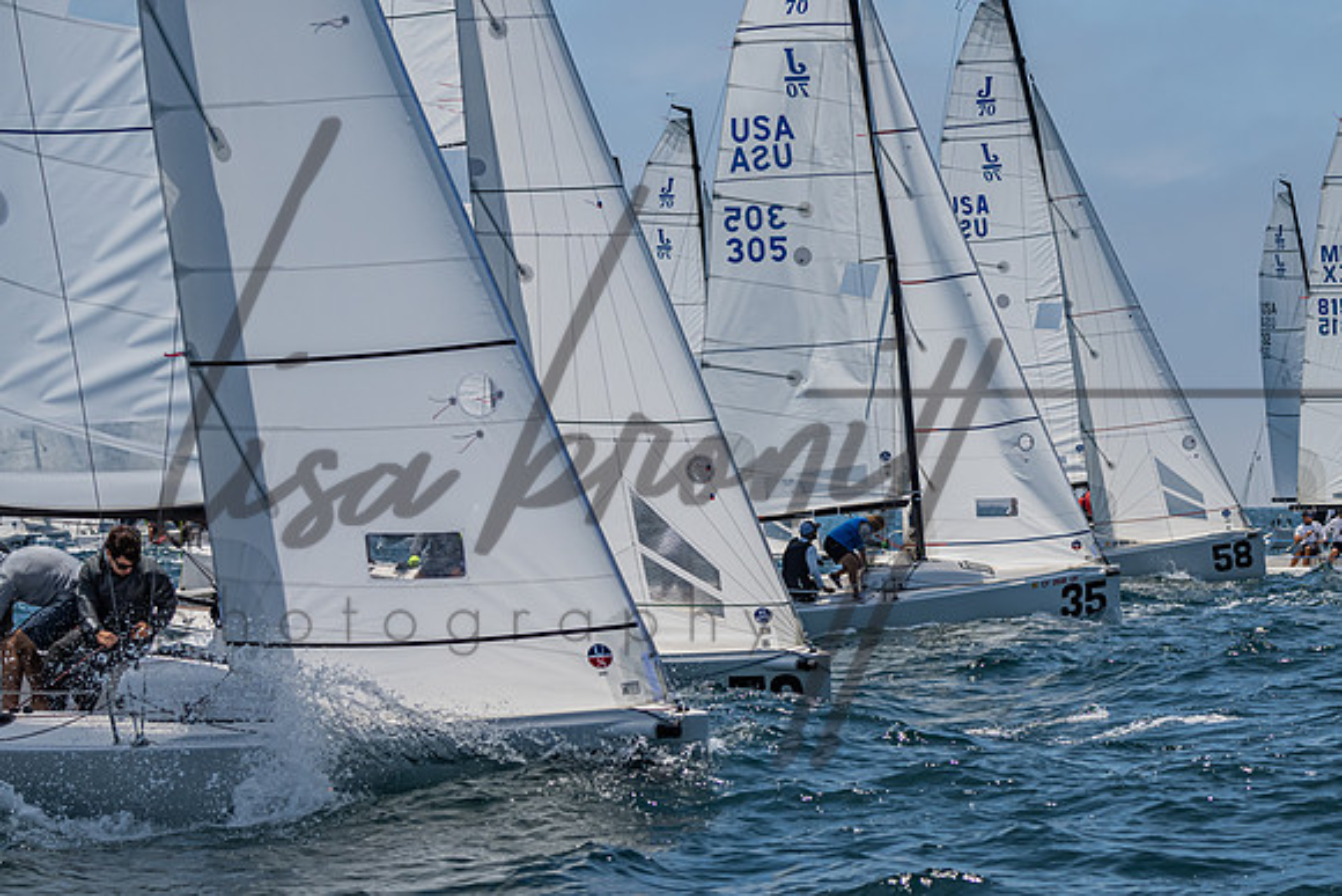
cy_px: 431
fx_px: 6223
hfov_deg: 12.3
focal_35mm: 167
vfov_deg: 8.2
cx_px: 905
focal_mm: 120
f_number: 6.3
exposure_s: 1/3200
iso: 400
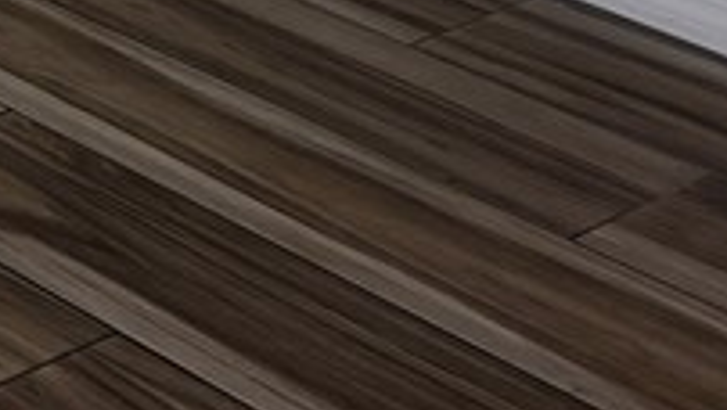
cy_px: -906
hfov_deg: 13.4
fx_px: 2450
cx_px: -911
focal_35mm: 127
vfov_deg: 8.0
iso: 40
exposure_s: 1/120
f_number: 1.8
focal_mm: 5.54
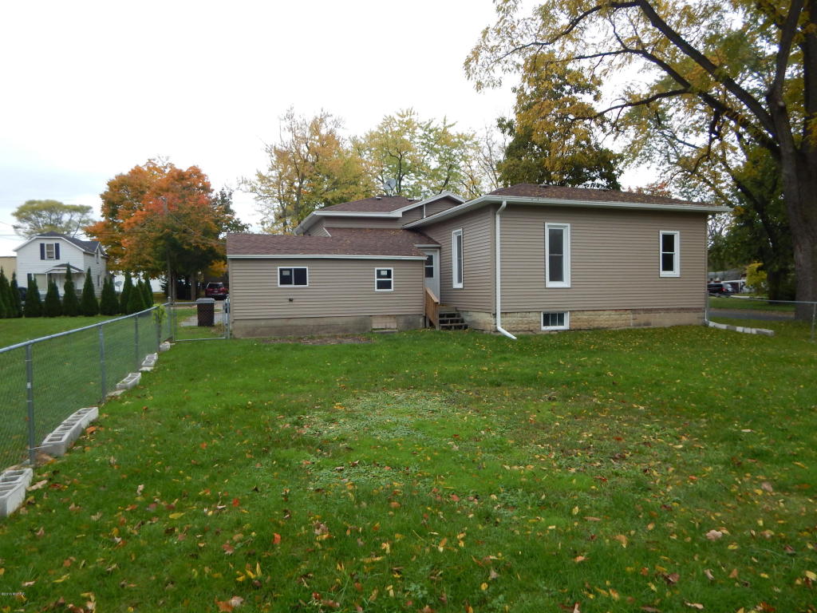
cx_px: 408
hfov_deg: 76.4
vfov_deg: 61.1
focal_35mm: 22
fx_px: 519
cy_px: 306
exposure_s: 1/320
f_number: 3
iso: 125
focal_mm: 4
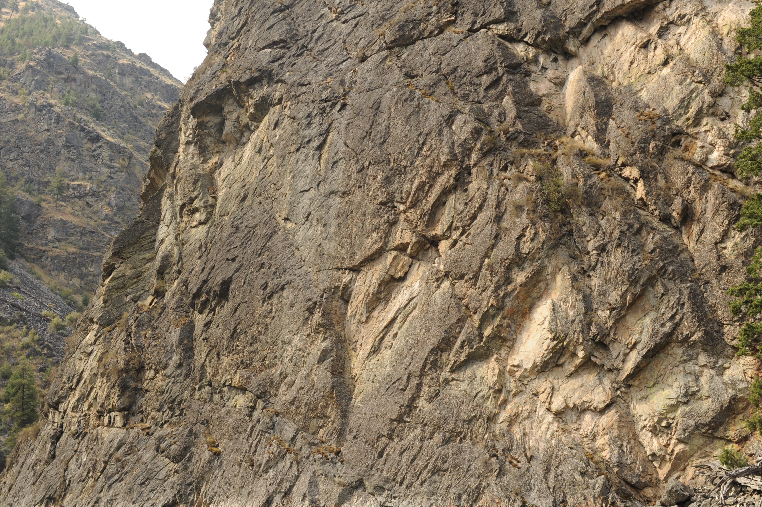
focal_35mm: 49
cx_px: 359
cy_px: 260
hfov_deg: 40.4
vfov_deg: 27.5
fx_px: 1037
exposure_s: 1/250
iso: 200
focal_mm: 35
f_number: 6.3
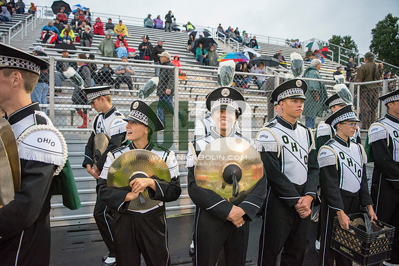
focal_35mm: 24
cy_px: 133
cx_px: 200
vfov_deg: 53.2
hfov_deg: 73.7
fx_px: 266
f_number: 3.2
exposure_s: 1/800
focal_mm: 24
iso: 2000
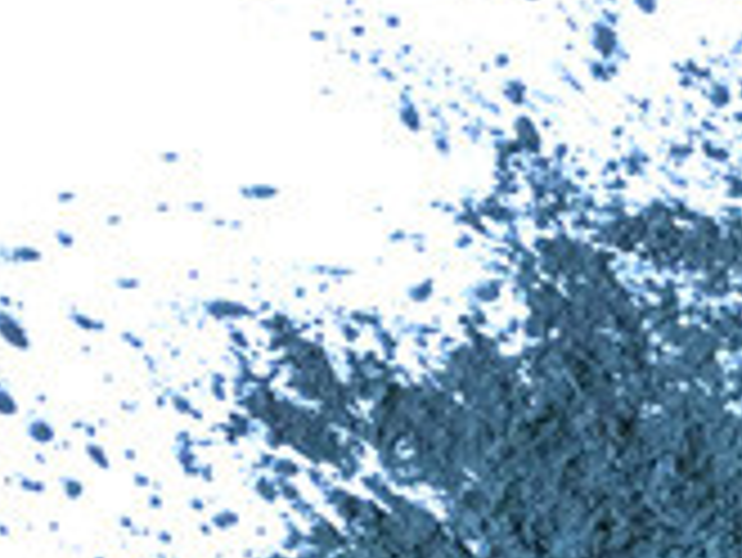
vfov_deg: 9.4
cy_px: 837
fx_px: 3282
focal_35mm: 153
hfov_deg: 12.4
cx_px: 1012
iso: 40
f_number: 2.4
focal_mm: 3.3
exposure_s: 1/100
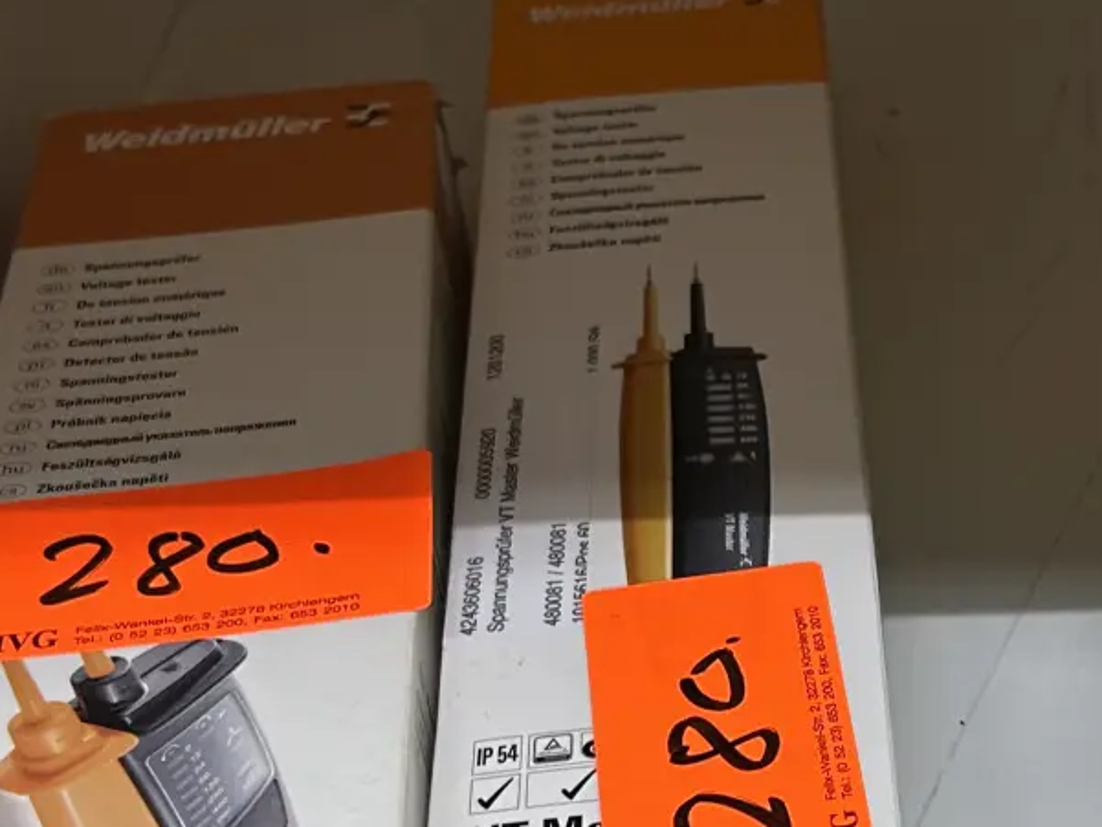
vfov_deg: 17.7
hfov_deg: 23.1
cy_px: 634
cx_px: 953
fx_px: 2643
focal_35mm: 83
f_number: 1.5
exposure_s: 1/50
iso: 80
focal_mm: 5.7
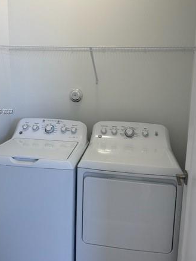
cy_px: 111
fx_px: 264
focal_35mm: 35
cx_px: 87
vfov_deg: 52.4
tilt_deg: -9.4
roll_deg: -0.5
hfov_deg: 40.6
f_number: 1.78
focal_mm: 6.86
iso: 125
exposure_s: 1/138
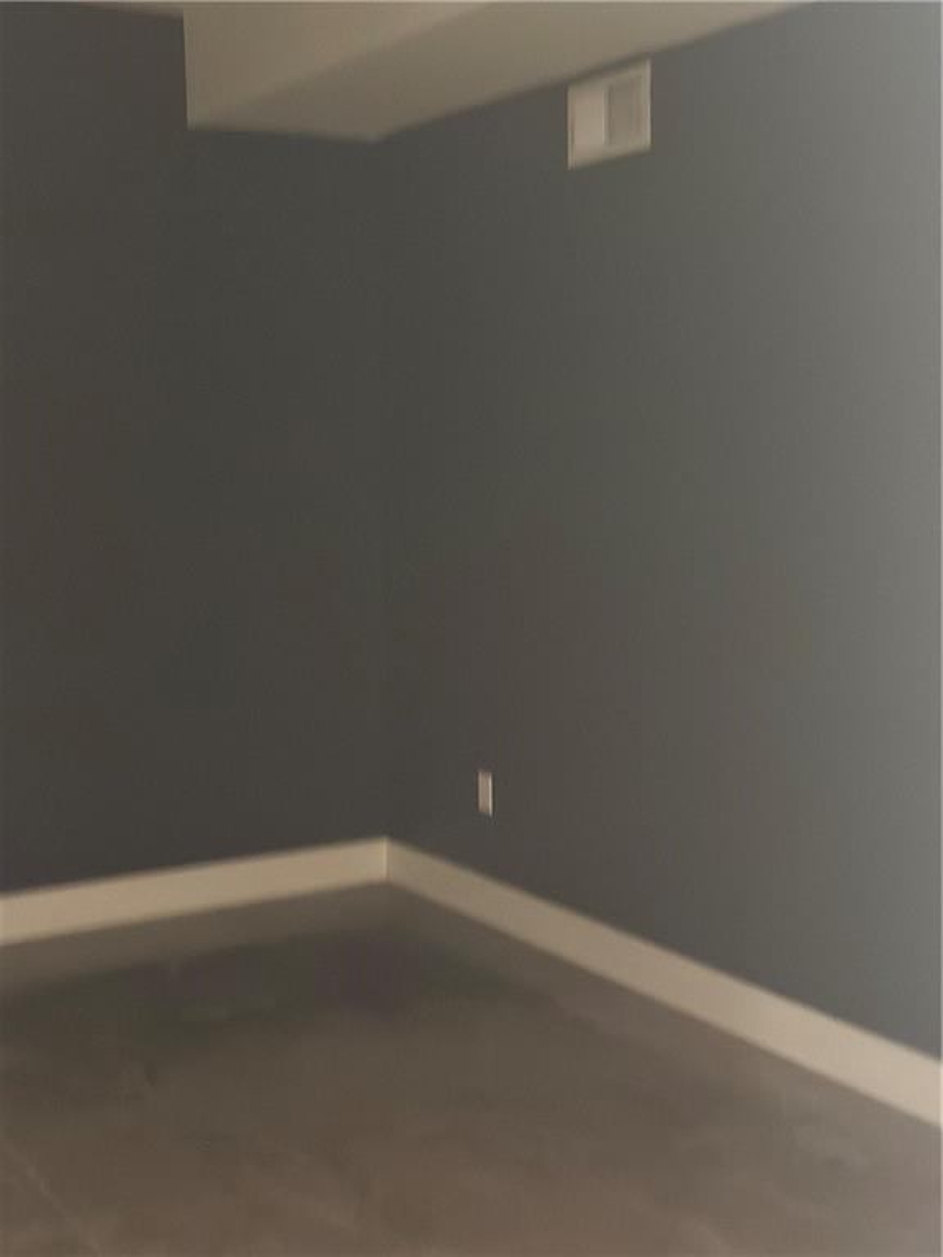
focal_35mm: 48
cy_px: 628
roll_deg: +0.0
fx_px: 1743
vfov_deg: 39.7
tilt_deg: -6.0
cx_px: 472
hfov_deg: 30.3
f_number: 1.78
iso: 800
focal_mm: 6.86
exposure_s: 1/24
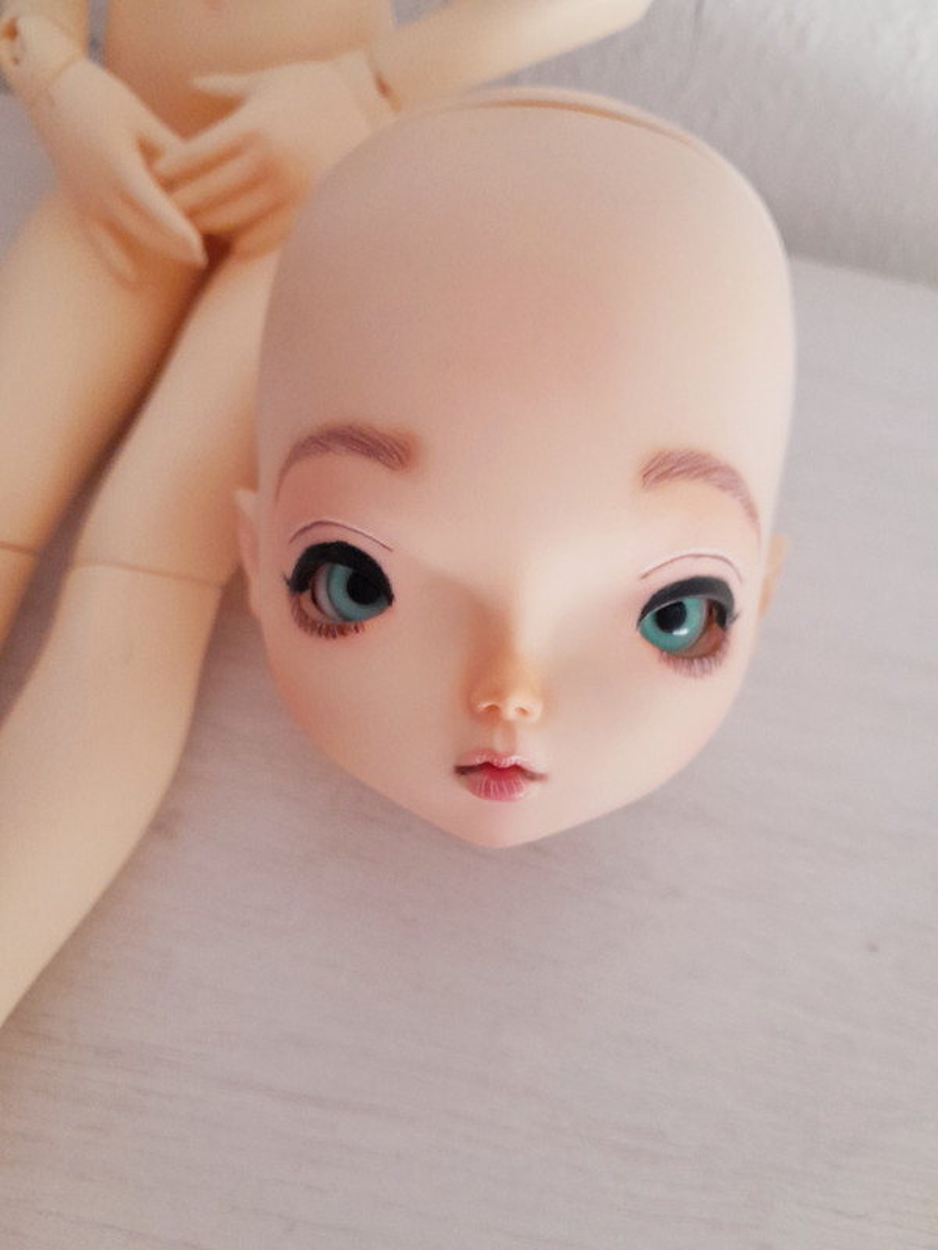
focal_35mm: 27
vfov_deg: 65.3
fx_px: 976
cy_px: 625
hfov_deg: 51.4
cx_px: 469
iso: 320
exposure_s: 1/50
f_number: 1.8
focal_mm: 4
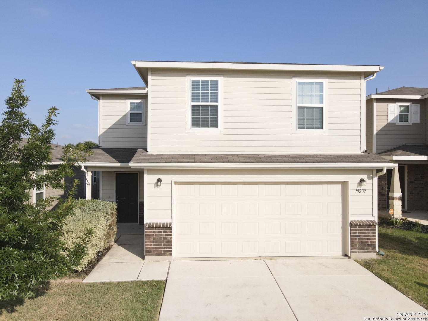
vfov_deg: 56.8
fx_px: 297
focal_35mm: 24
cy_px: 160
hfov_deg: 71.6
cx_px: 214
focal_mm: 4.5
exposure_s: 1/50
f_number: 2.8
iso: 100
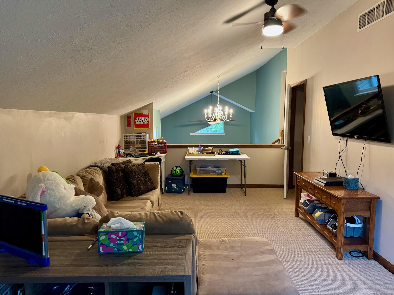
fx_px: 273
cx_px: 197
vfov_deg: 56.8
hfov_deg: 71.6
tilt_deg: -6.0
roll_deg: -0.6
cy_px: 148
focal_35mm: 24
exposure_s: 1/60
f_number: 1.78
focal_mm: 6.76
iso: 640
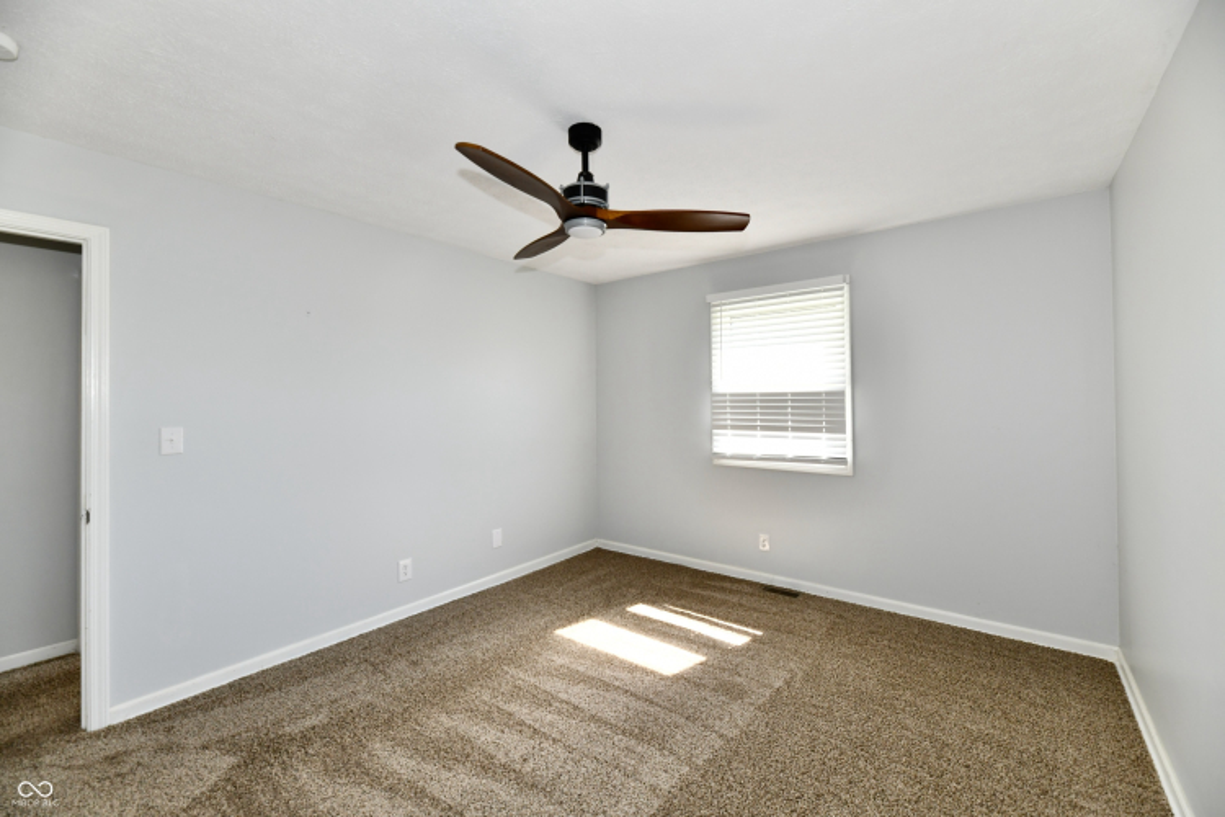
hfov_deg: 104.3
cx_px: 612
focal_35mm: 14
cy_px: 408
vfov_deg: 81.2
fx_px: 476
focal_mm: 14
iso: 640
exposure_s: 1/100
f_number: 6.3
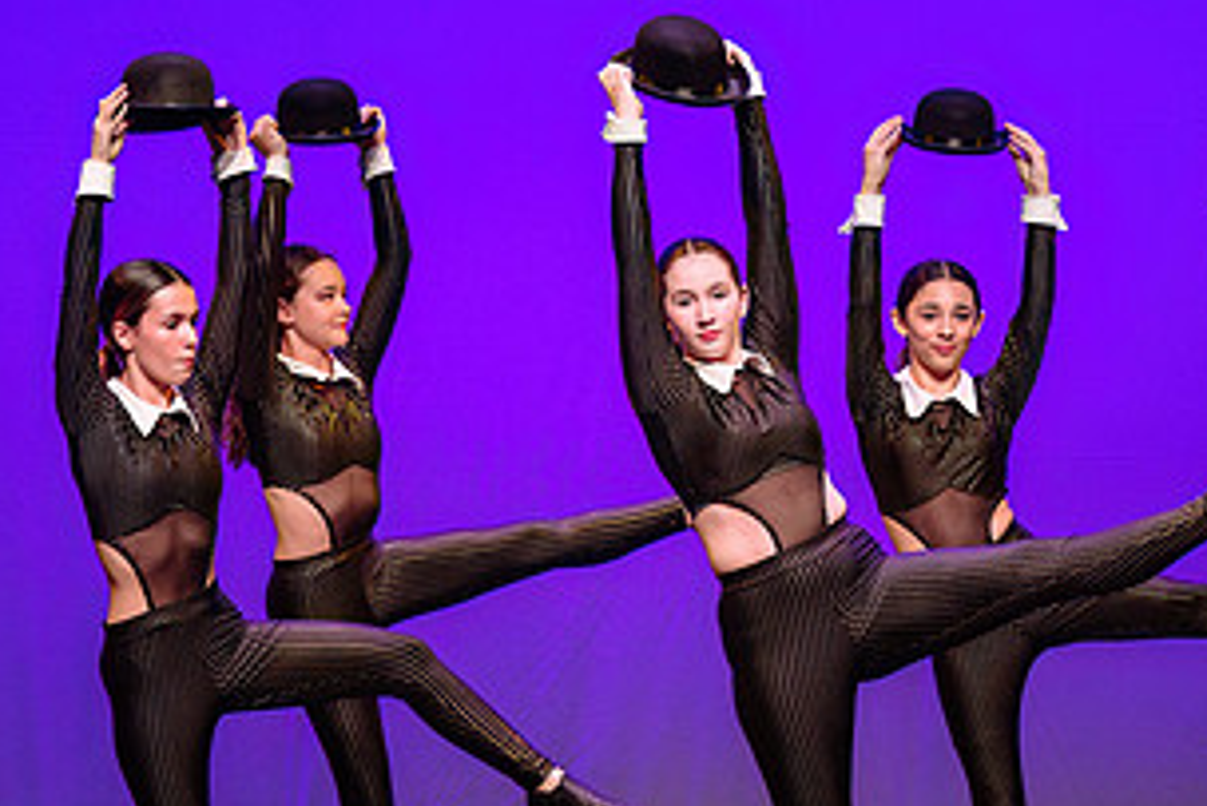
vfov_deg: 4.9
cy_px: 544
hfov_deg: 7.3
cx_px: 871
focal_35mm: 280
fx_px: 9392
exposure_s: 1/320
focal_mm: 125
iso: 1250
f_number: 3.5
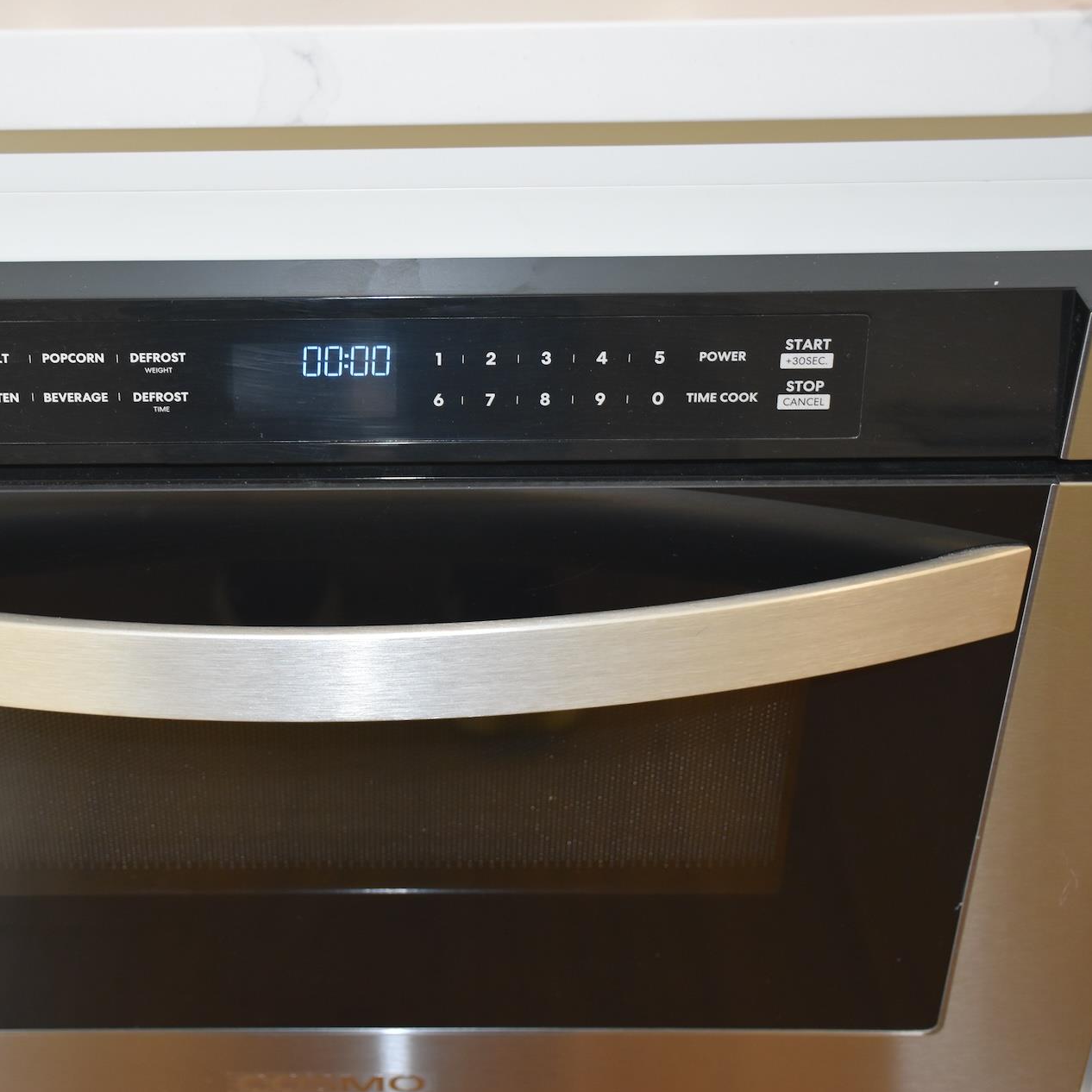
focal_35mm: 58
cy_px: 549
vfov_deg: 29.6
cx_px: 344
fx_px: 2070
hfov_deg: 29.3
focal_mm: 30
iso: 800
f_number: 5
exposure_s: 1/100
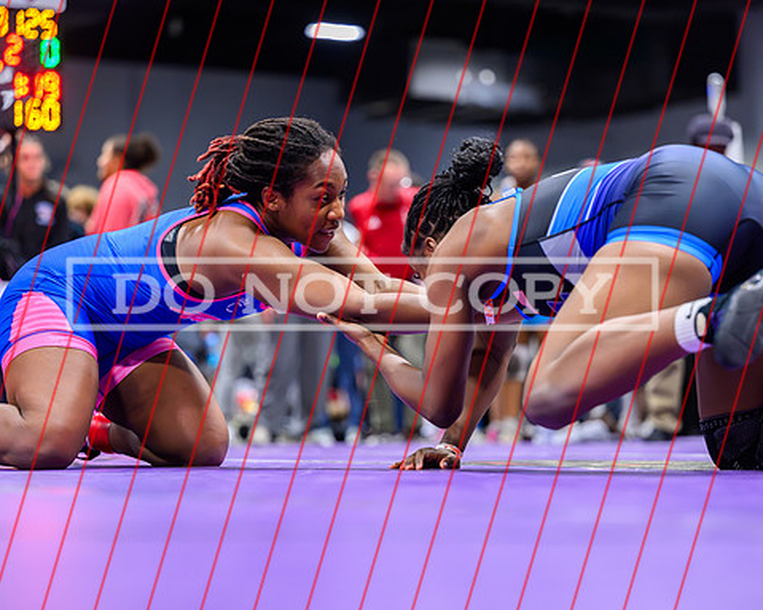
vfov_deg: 12.3
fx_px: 2822
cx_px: 362
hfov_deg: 15.4
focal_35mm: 125
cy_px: 305
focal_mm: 110
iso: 4000
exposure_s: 1/800
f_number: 2.8
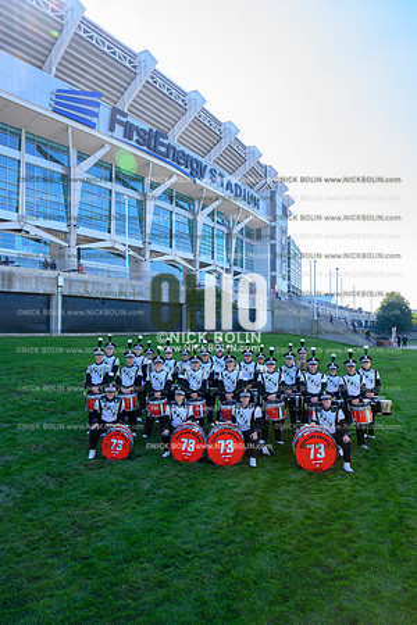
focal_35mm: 26
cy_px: 312
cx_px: 208
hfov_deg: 50.4
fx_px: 443
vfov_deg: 70.4
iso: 800
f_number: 8
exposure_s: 1/320
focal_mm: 25.5
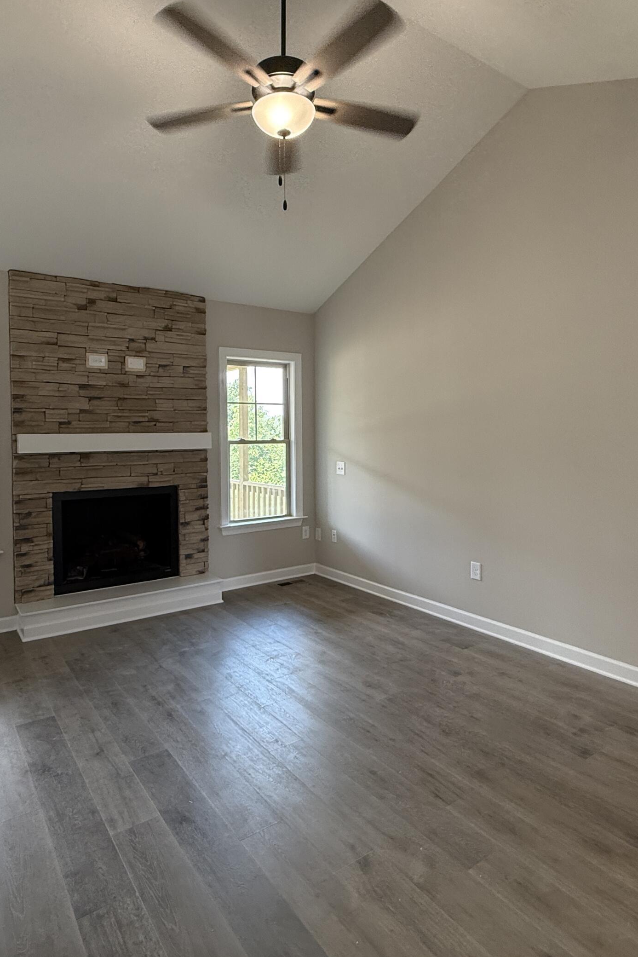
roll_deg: +0.1
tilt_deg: +0.2
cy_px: 442
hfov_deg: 59.5
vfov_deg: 81.1
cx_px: 305
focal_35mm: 21
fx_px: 558
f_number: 2.2
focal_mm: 2.22
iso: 250
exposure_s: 1/120
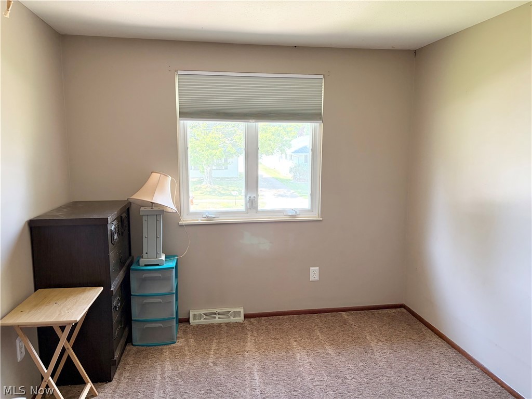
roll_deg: -0.1
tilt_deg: -7.4
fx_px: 400
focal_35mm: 26
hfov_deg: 67.3
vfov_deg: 53.1
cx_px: 266
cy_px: 200
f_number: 1.6
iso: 200
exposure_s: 1/60
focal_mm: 5.96
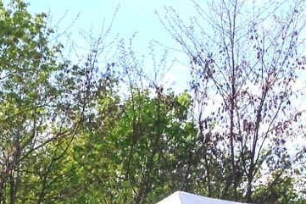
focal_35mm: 152
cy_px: 439
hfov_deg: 13.1
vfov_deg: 8.5
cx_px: -78
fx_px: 1292
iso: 50
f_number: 2.4
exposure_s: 1/2088
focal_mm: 4.12
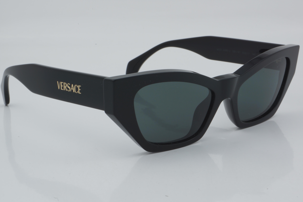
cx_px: 152
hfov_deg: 24.6
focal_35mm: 82
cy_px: 101
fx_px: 694
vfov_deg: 16.6
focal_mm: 55
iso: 100
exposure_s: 1/4
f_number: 29
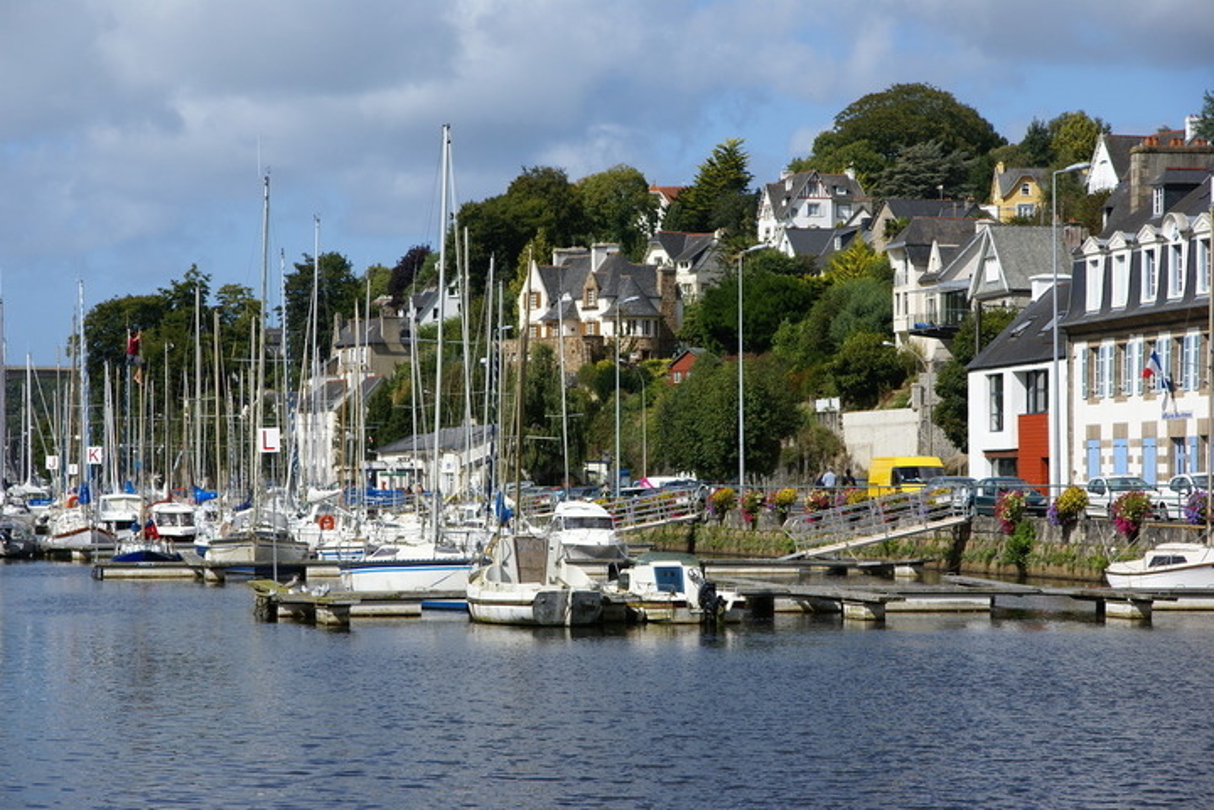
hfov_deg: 19.5
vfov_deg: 13.0
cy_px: 405
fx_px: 3541
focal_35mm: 105
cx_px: 607
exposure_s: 1/640
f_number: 7.1
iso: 100
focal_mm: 70
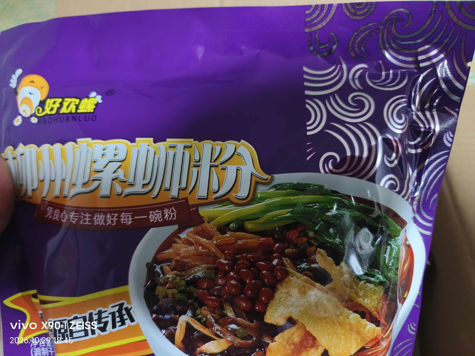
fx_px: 316
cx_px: 238
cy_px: 178
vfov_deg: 58.9
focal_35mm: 23
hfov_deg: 73.9
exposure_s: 1/33.3
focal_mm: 5.5
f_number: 1.75
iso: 677
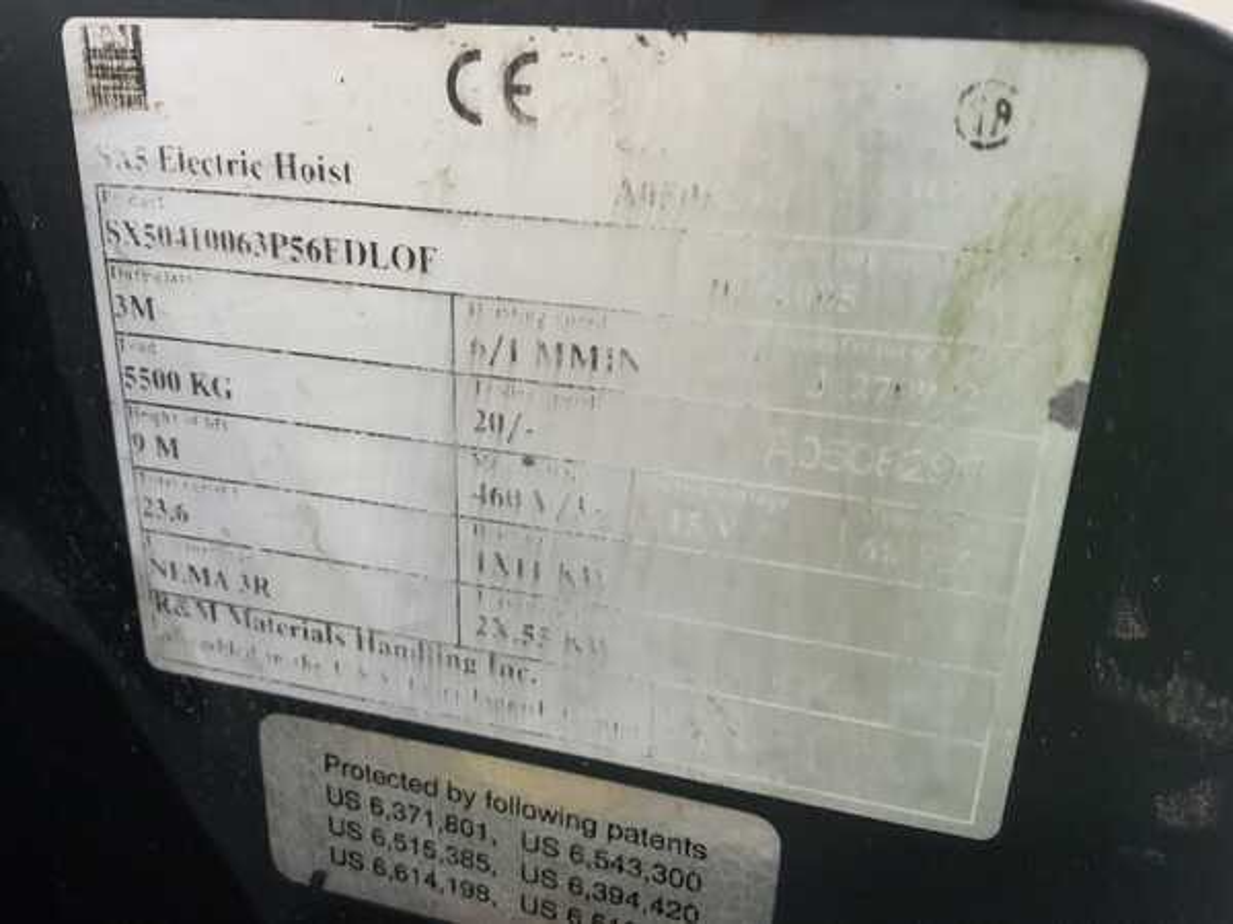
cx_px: 616
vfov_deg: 48.2
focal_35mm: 29
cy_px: 462
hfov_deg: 61.7
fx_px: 1033
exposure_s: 1/60
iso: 160
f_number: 1.8
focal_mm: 3
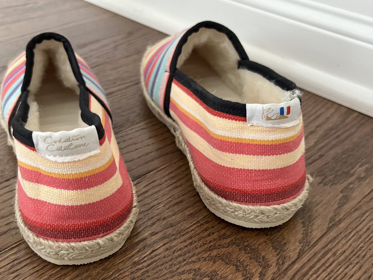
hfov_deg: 50.0
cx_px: 159
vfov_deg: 38.5
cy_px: 172
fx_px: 399
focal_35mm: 37
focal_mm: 5.7
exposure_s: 1/60
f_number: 1.5
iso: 400
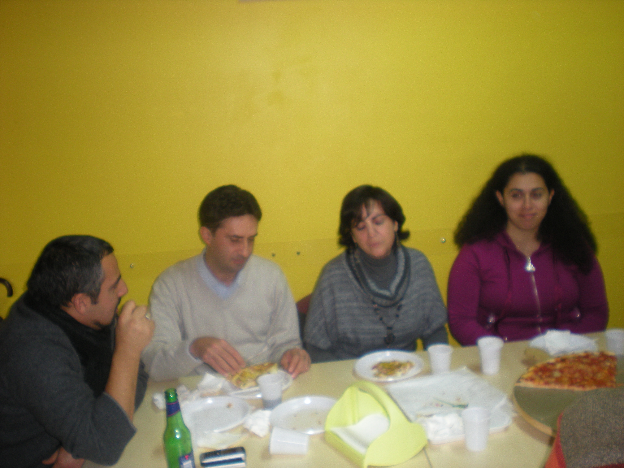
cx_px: 312
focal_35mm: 38
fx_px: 685
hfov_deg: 49.0
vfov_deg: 37.7
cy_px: 234
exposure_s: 1/30
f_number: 3.1
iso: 124
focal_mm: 6.3
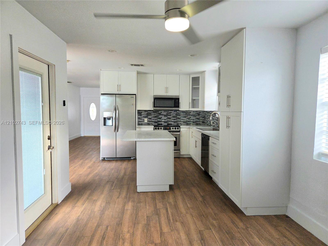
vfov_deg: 58.9
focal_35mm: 23
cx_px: 164
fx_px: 218
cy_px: 123
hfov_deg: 73.9
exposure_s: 1/120
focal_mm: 5.4
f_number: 1.8
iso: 250
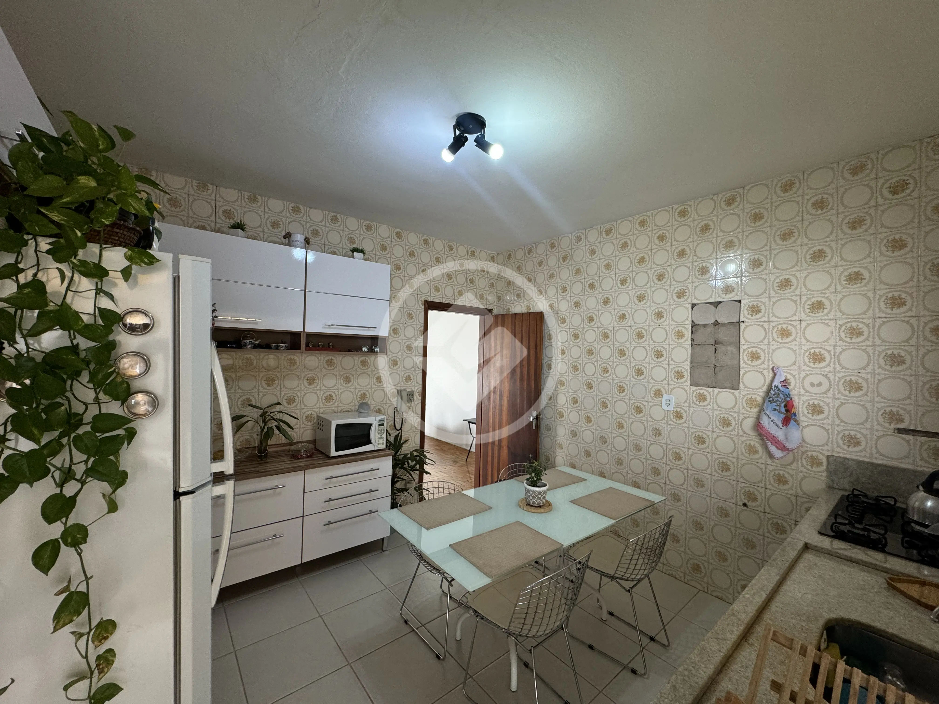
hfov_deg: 102.1
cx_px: 470
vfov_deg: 85.7
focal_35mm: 14
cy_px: 352
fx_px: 380
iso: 160
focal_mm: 2.22
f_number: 2.2
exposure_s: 1/120
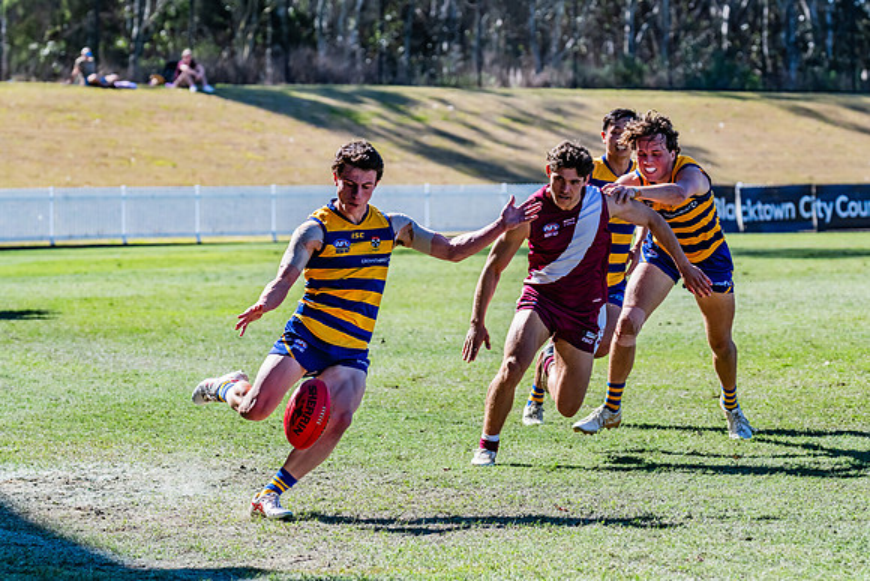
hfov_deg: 9.7
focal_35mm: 212
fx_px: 5133
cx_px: 433
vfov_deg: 6.5
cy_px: 290
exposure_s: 1/1600
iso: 800
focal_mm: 210
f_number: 8
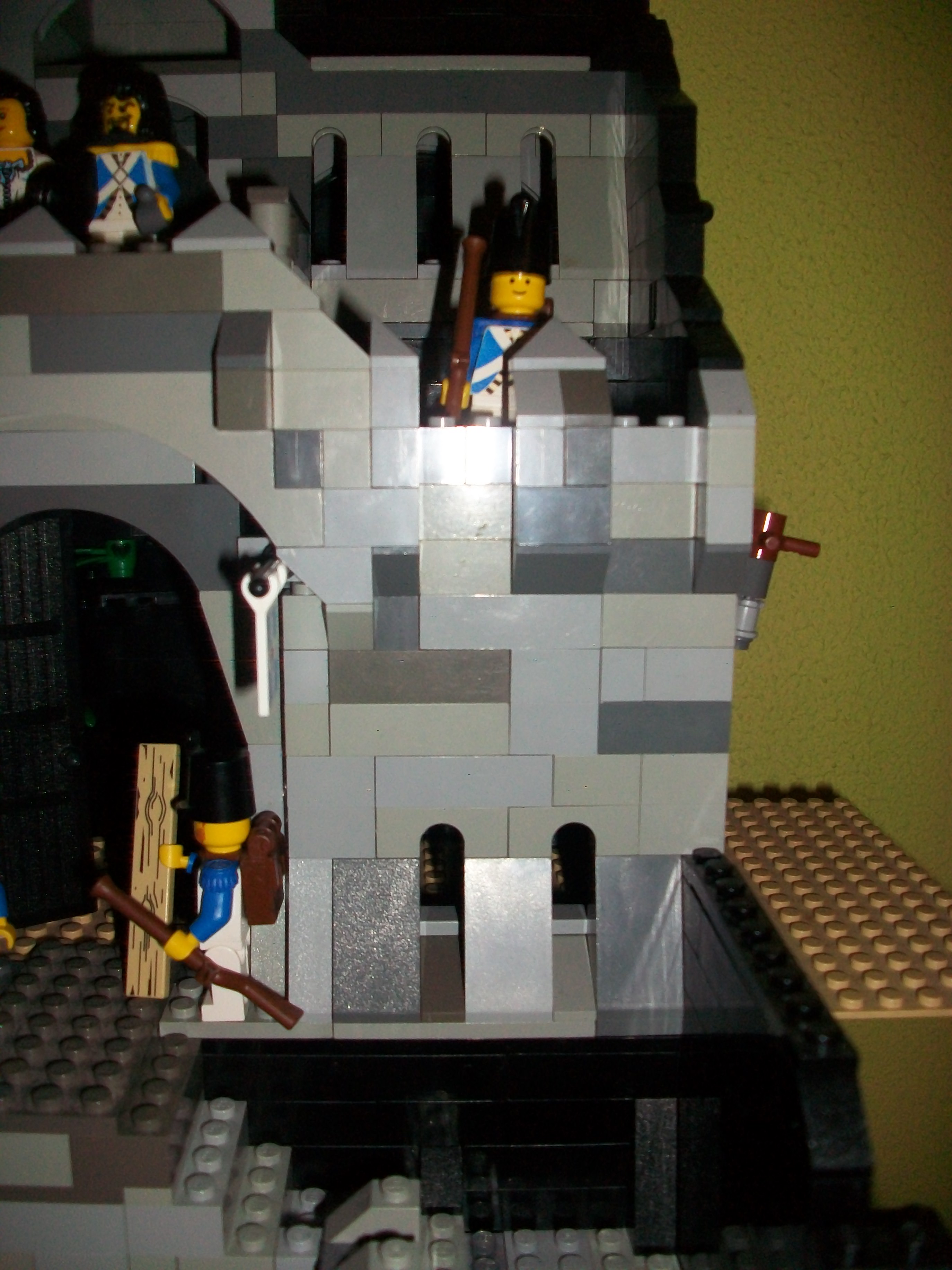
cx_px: 476
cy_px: 635
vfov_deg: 56.8
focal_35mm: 32
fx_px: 1173
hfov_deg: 44.2
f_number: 2.8
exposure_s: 1/60
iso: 160
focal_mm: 5.7
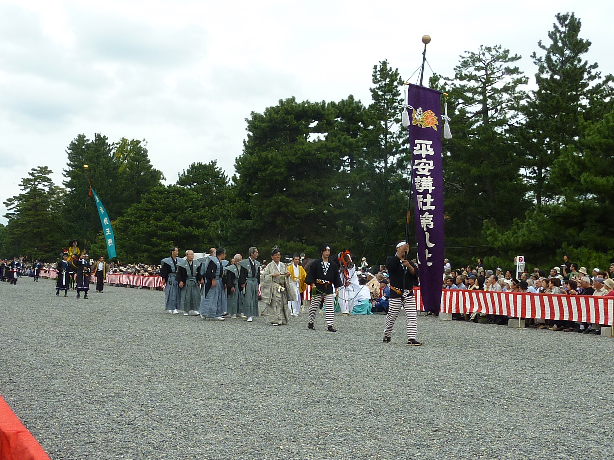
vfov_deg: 30.3
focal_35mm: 48
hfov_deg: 39.7
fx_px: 851
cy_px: 230
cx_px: 307
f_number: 4
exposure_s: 1/320
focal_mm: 4.4
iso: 80
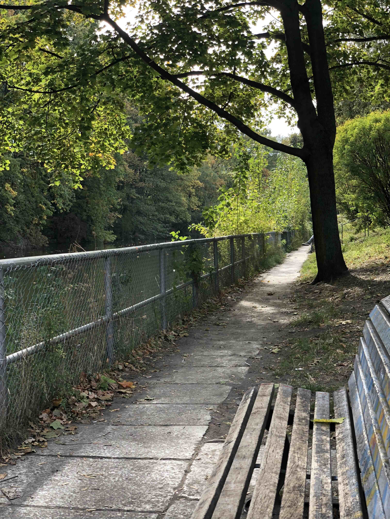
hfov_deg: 28.0
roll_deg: -0.2
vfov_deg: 36.8
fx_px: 781
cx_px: 195
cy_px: 260
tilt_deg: -1.4
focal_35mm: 52
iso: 16
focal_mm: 6
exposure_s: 1/124
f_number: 2.4
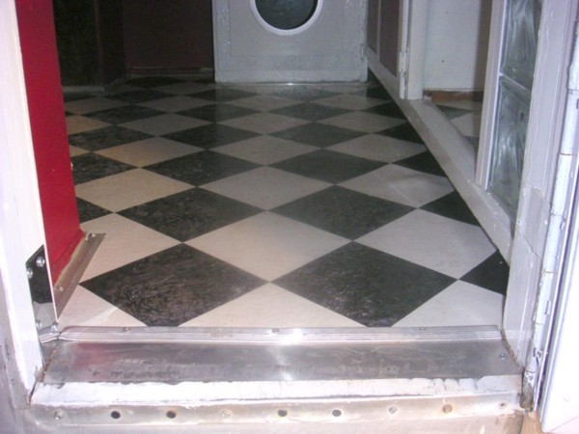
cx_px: 290
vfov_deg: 37.7
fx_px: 636
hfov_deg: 49.0
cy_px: 217
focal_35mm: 38
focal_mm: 6
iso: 160
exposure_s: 1/45
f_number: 2.8
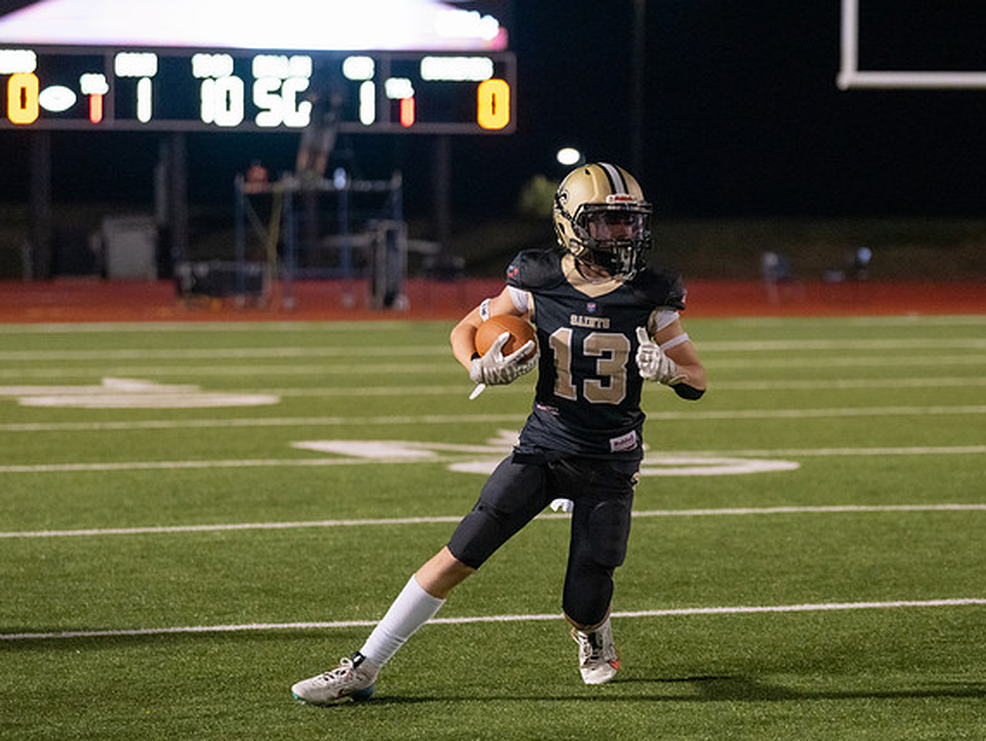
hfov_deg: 12.3
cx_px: 524
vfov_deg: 9.3
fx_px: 4560
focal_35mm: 160
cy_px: 387
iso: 6400
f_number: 2.8
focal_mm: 115
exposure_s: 1/1250
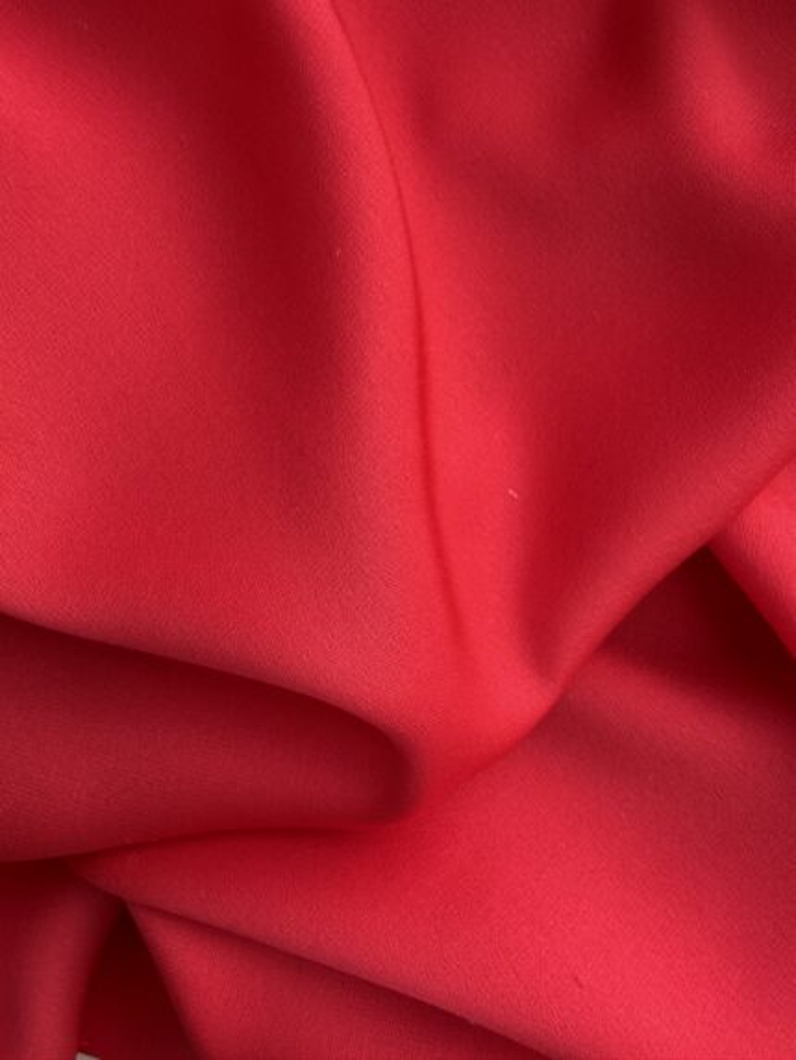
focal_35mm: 26
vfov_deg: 67.3
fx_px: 797
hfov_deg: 53.1
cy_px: 530
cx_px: 398
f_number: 2.2
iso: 100
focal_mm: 2.22
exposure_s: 1/121
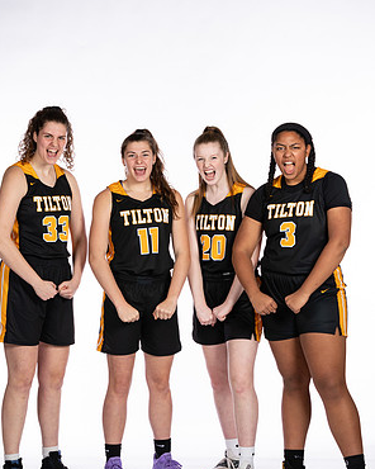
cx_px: 186
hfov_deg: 12.9
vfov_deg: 16.0
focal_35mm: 120
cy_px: 283
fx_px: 1665
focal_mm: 70
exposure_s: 1/100
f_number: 5.6
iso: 100
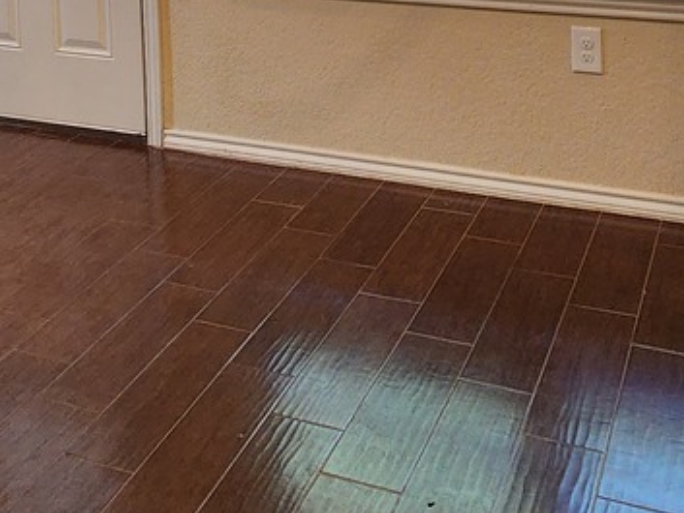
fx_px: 1048
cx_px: 248
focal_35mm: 53
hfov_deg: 35.9
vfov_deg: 23.4
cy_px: -205
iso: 160
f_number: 2.2
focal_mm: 2.2
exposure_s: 1/60
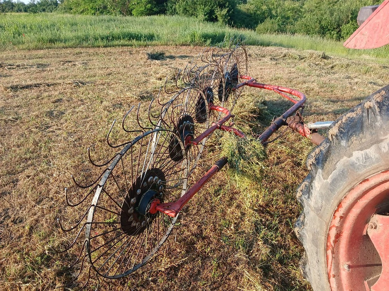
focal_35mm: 26
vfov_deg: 53.1
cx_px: 194
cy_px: 146
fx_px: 292
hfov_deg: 67.3
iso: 20
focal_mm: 3.98
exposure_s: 1/128
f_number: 1.8
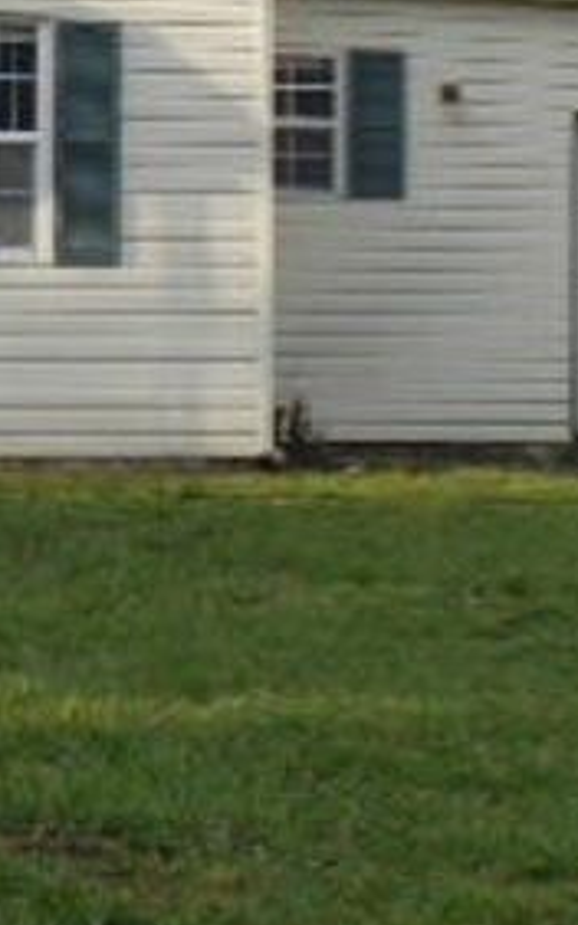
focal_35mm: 177
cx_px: -187
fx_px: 4466
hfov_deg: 7.3
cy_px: -20
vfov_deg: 11.7
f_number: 4
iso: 80
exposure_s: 1/320
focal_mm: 8.3
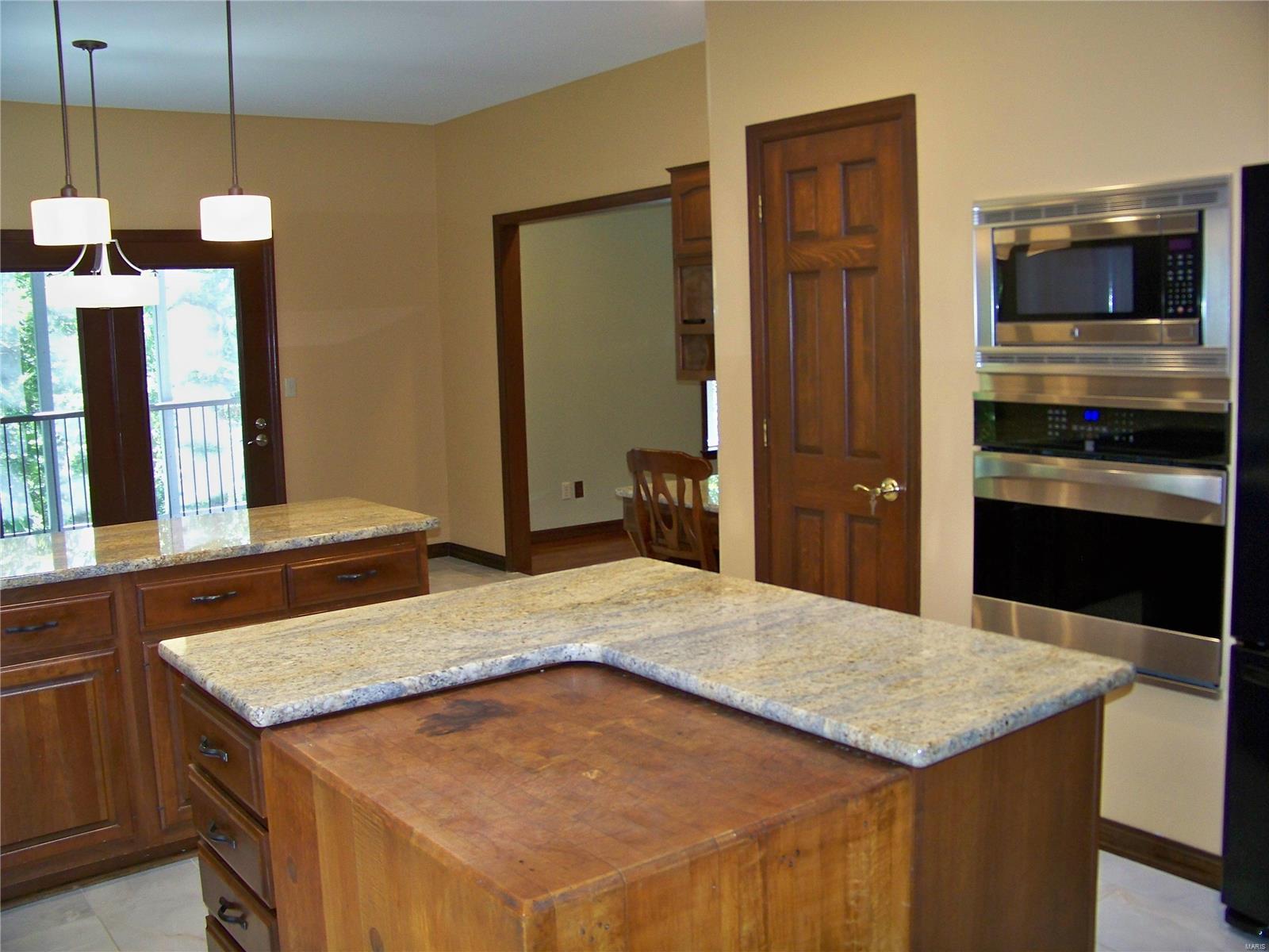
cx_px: 634
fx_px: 1210
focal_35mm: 33
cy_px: 476
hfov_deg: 55.4
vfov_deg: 42.9
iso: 200
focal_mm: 5.85
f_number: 2.8
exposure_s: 1/30
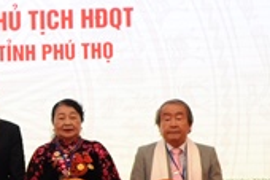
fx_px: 1019
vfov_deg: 10.0
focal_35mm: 136
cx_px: -143
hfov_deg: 14.1
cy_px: 147
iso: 1000
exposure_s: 1/80
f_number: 5
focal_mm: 28
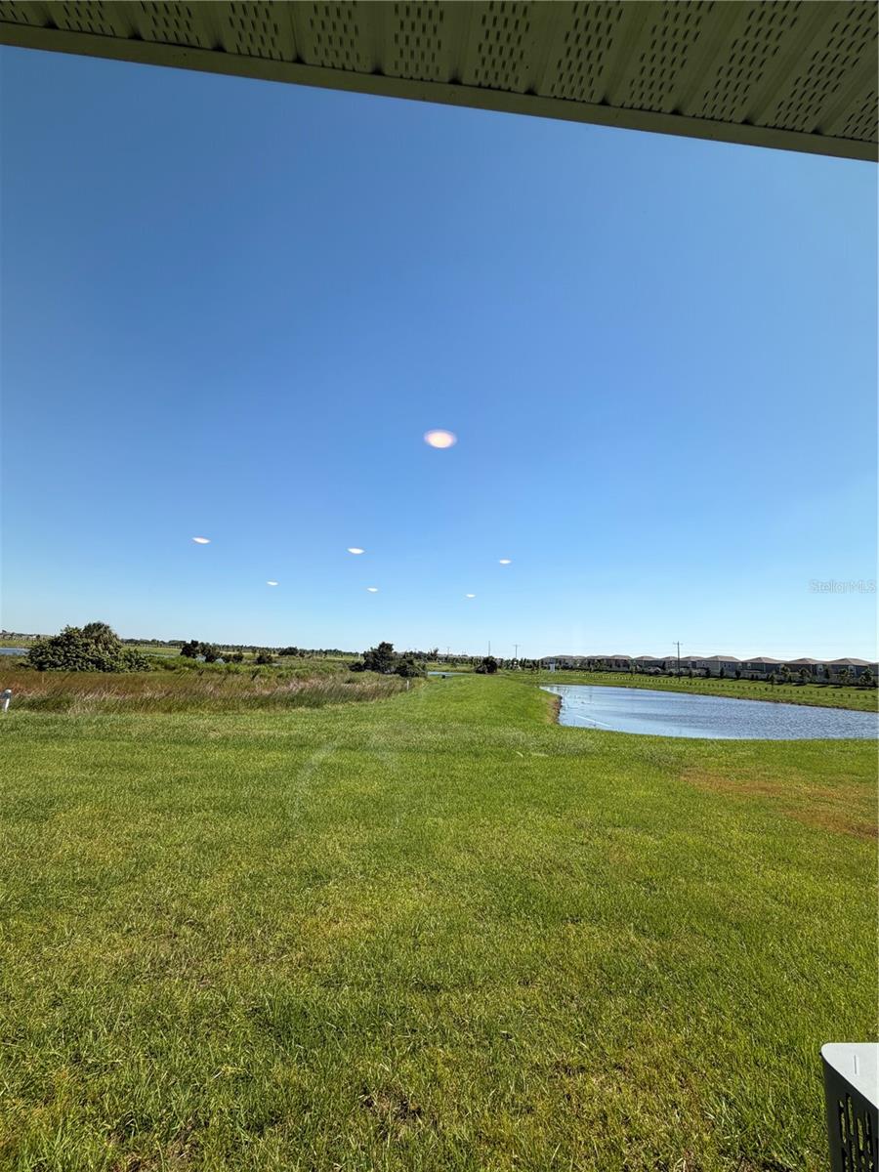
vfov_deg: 102.1
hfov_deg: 85.7
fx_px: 474
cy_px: 586
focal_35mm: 14
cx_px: 440
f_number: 2.2
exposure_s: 1/770
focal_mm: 2.22
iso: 25
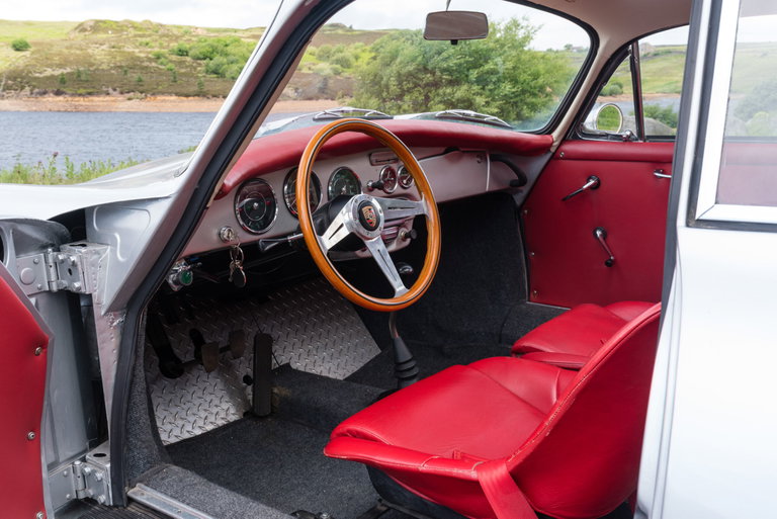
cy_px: 260
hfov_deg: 54.4
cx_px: 388
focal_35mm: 35
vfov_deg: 37.9
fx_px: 756
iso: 400
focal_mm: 35
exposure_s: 1/25
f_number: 13
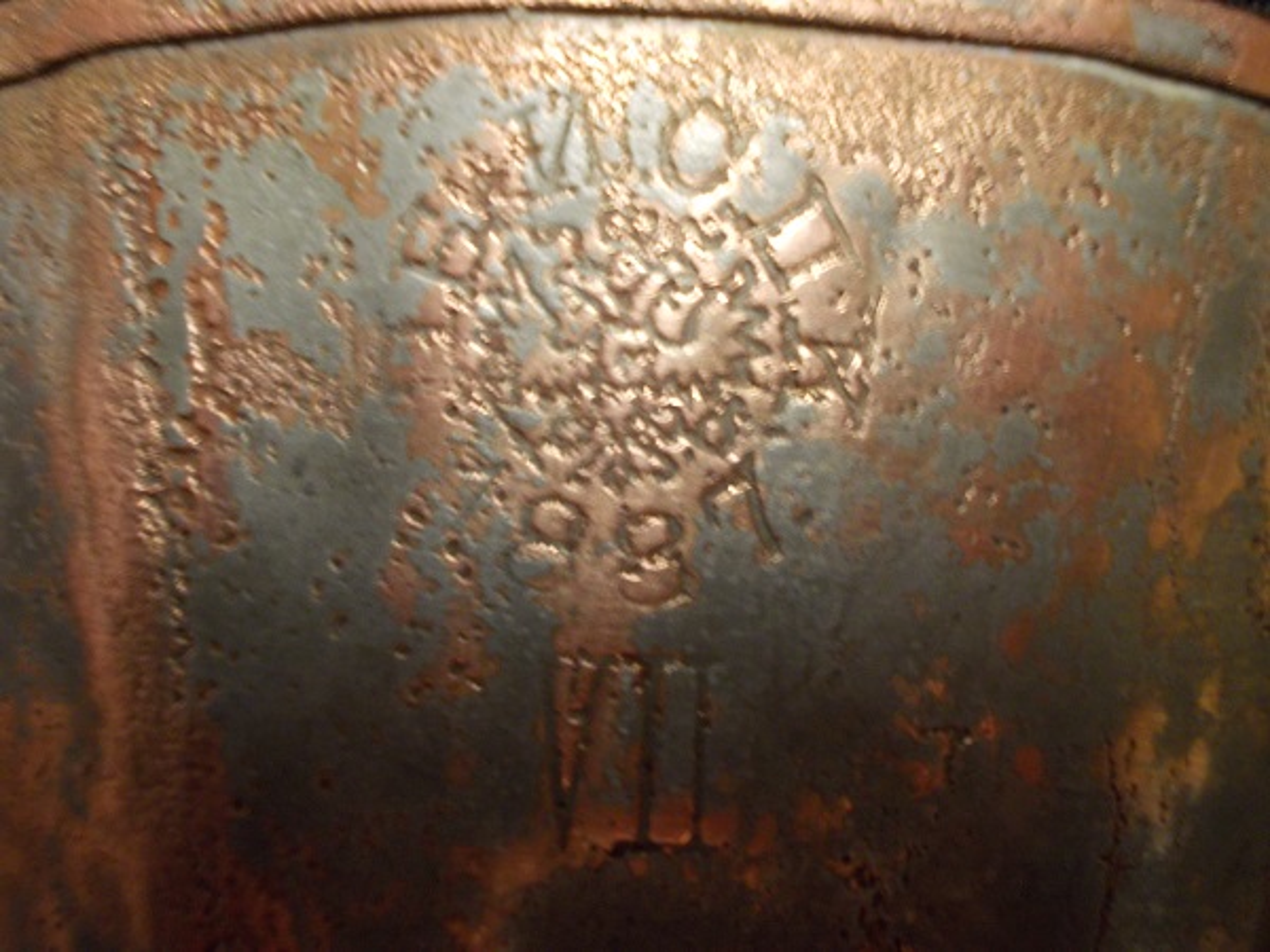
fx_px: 1578
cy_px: 476
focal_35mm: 43
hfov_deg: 43.9
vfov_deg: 33.6
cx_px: 635
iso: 200
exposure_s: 1/8
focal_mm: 6.1
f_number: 3.3
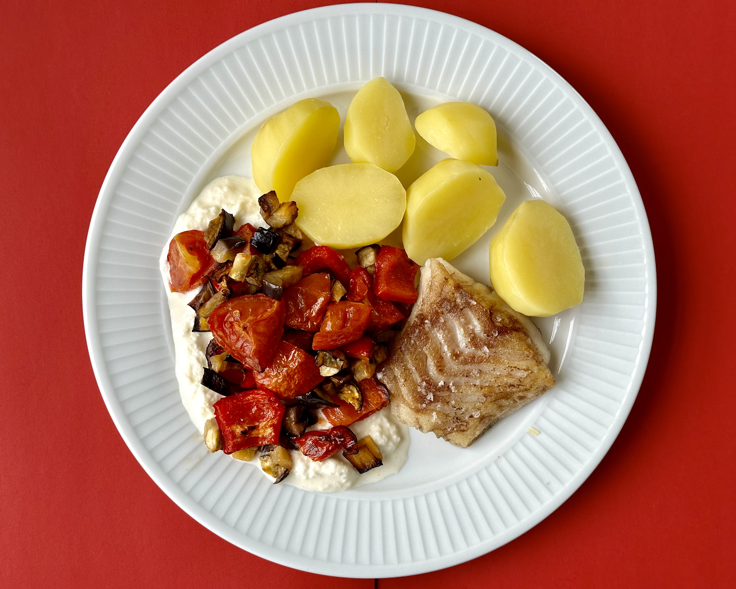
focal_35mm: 51
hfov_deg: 36.7
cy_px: 292
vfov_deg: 29.7
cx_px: 373
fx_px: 1111
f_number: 1.78
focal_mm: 6.86
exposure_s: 1/448
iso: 64
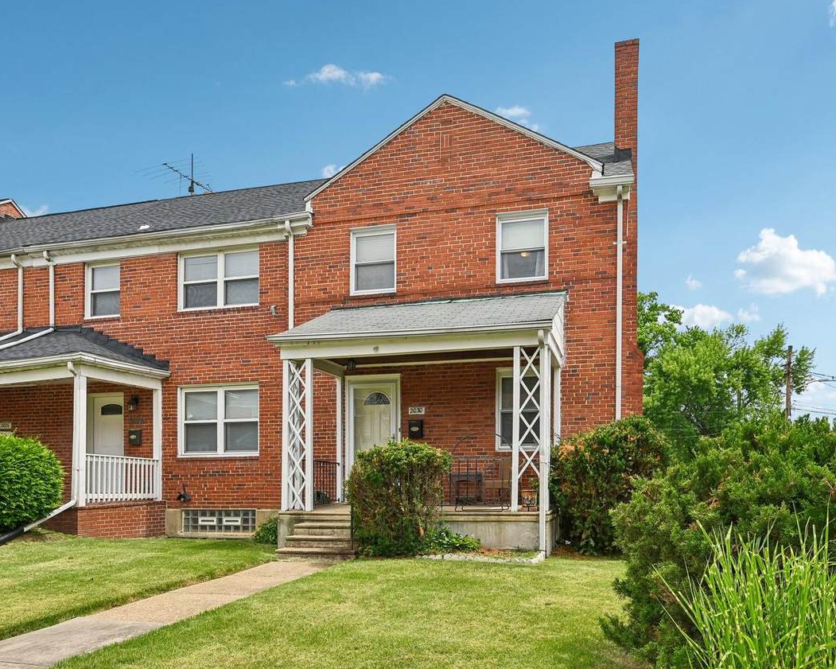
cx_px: 397
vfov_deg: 58.8
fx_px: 594
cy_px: 331
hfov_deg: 70.2
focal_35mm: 24
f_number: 8
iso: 100
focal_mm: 21
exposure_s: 1/250
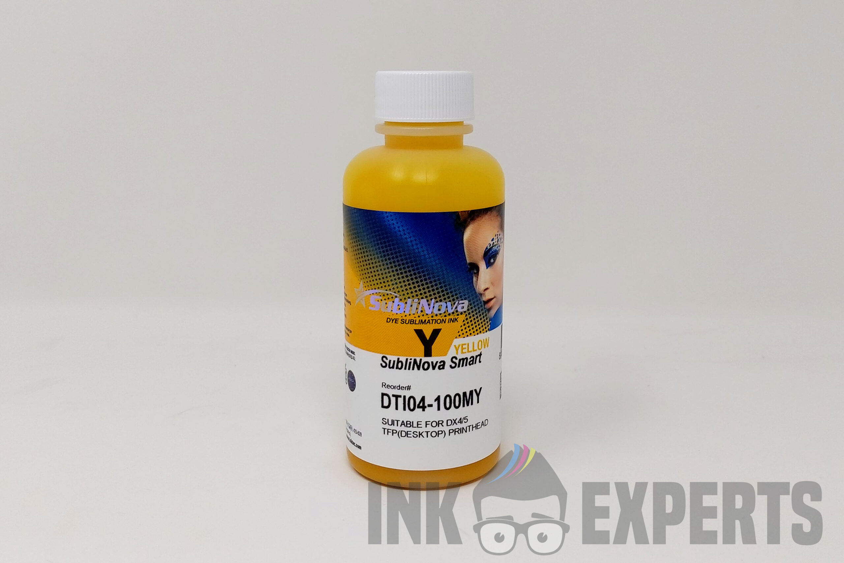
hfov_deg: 28.1
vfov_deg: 18.9
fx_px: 1688
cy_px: 282
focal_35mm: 72
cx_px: 422
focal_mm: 48
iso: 400
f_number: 6.3
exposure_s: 1/20
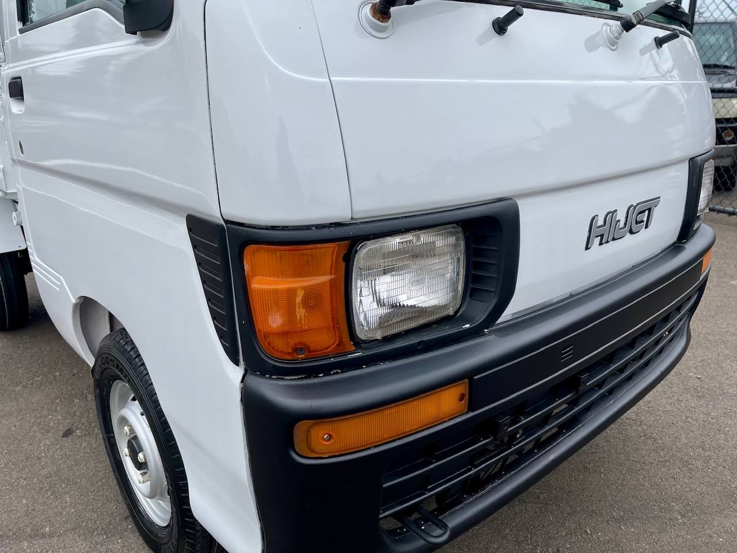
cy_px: 276
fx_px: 532
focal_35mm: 25
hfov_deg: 69.4
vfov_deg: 54.9
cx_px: 368
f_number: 1.6
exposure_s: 1/1715
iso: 32
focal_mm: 5.1
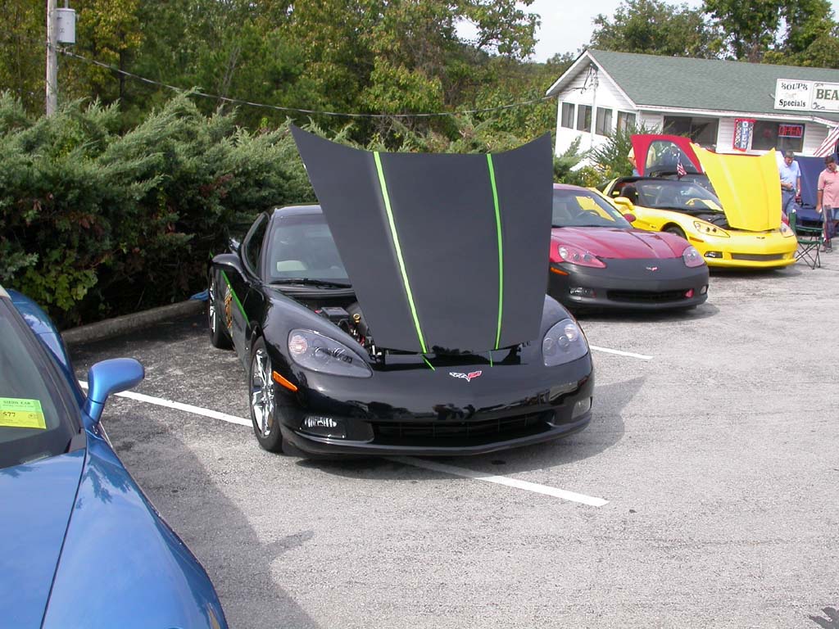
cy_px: 314
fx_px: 921
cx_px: 420
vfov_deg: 37.7
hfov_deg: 49.0
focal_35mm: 38
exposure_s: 1/251
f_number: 6
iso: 100
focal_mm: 7.85
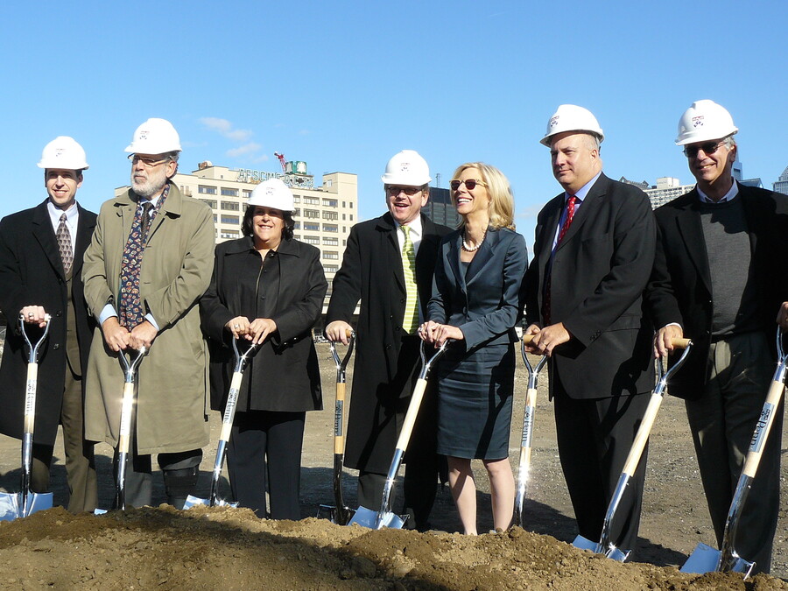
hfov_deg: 45.8
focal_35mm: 41
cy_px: 296
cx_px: 394
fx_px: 933
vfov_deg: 35.1
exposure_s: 1/400
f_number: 5.6
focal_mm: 6
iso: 100
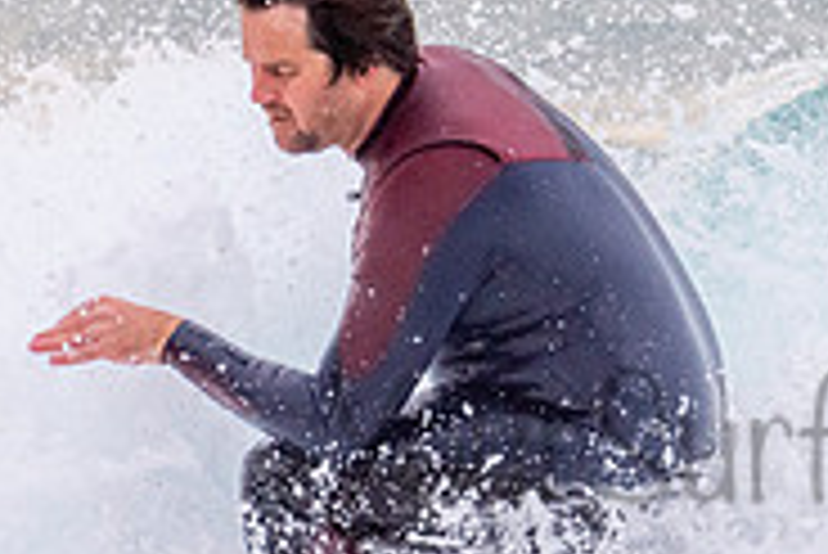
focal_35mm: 1933
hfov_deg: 1.1
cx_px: 538
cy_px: 262
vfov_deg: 0.7
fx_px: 44493
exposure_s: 1/1000
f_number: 5.6
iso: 800
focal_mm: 500
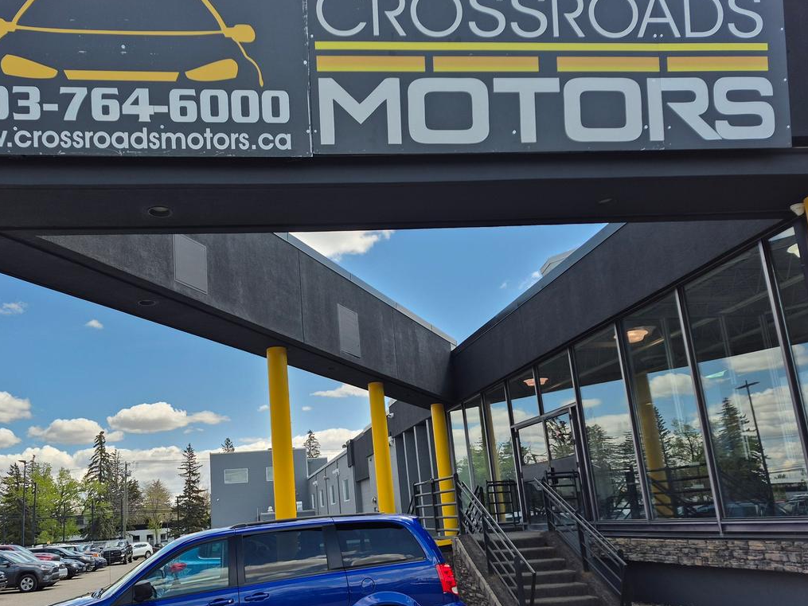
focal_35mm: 29
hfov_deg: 60.8
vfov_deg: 47.9
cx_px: 302
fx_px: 677
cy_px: 366
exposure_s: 1/1140
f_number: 1.8
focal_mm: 5.4
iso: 25
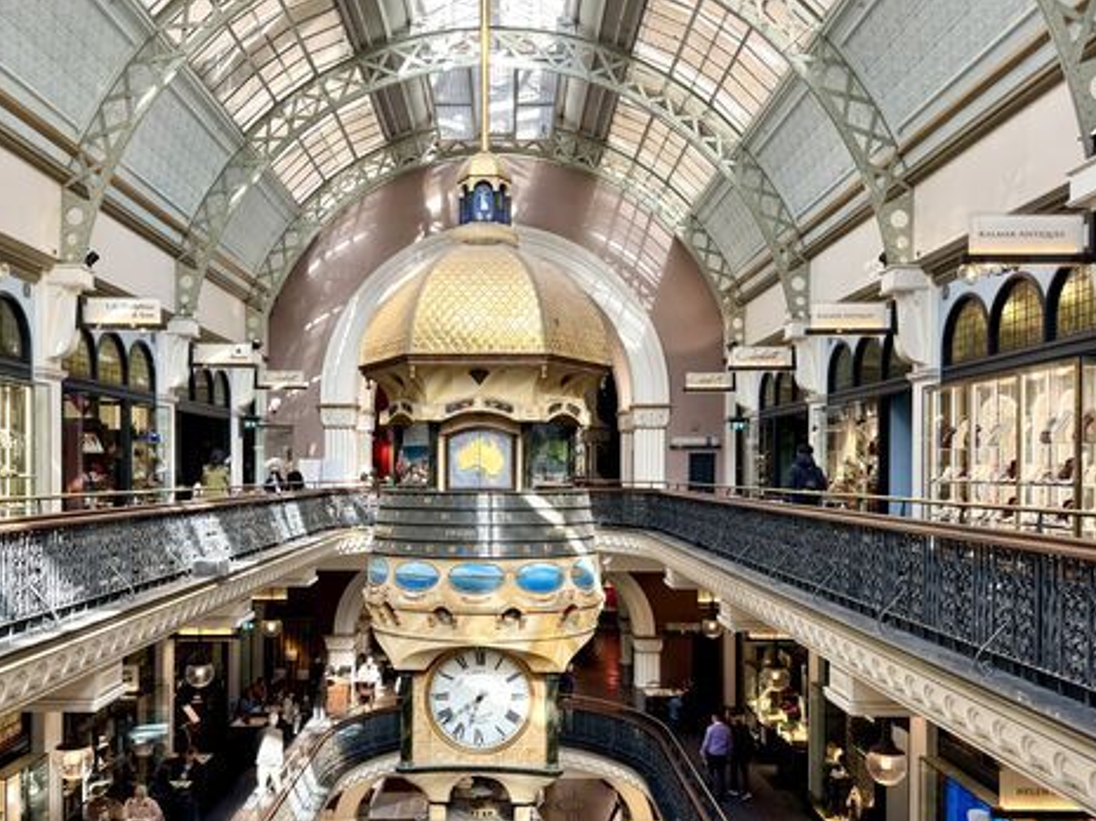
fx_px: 981
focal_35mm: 31
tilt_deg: -0.3
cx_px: 500
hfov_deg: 58.3
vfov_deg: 45.3
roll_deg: -0.4
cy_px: 472
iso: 64
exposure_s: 1/100
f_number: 1.78
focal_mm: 6.76
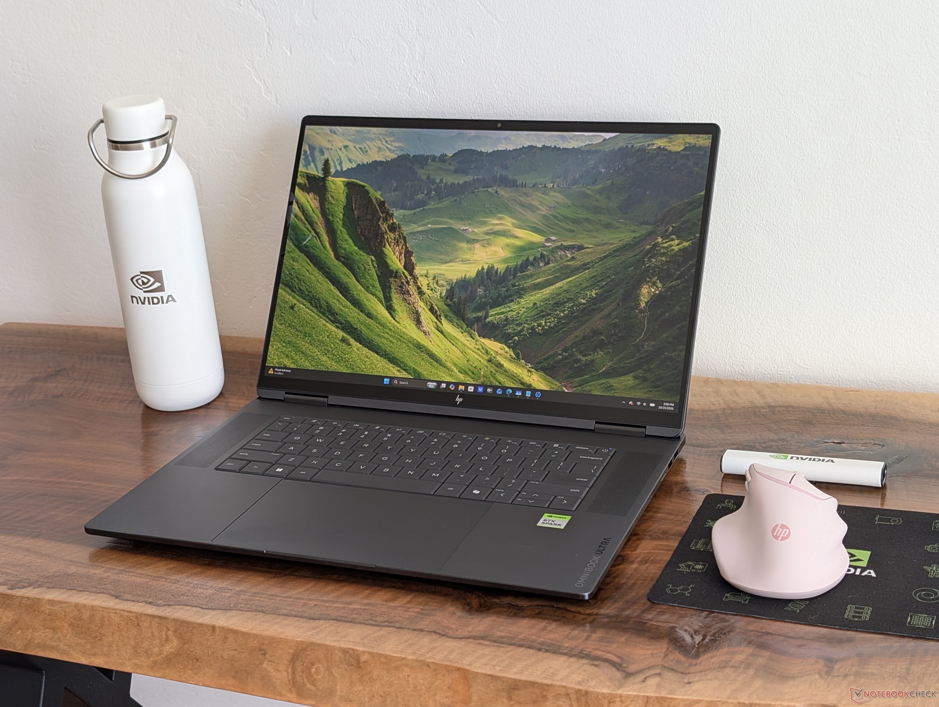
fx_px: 1331
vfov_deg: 29.7
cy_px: 354
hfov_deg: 38.9
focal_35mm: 49
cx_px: 470
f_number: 1.68
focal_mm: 6.9
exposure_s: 1/25.7
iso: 22
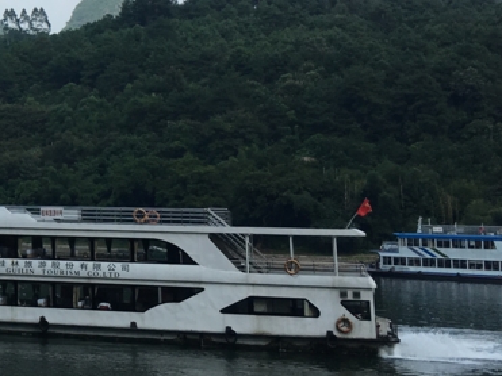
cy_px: 24
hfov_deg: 22.1
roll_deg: -1.9
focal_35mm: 80
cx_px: -135
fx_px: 1160
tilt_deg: +9.3
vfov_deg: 18.1
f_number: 2.2
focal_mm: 4.15
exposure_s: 1/1083
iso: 25
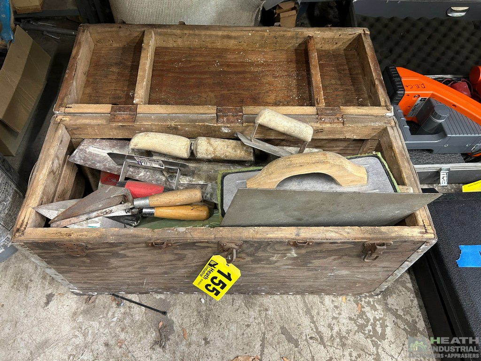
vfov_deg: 53.1
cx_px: 240
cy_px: 180
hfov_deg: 67.3
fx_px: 361
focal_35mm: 26
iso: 250
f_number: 1.5
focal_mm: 5.7
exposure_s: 1/60
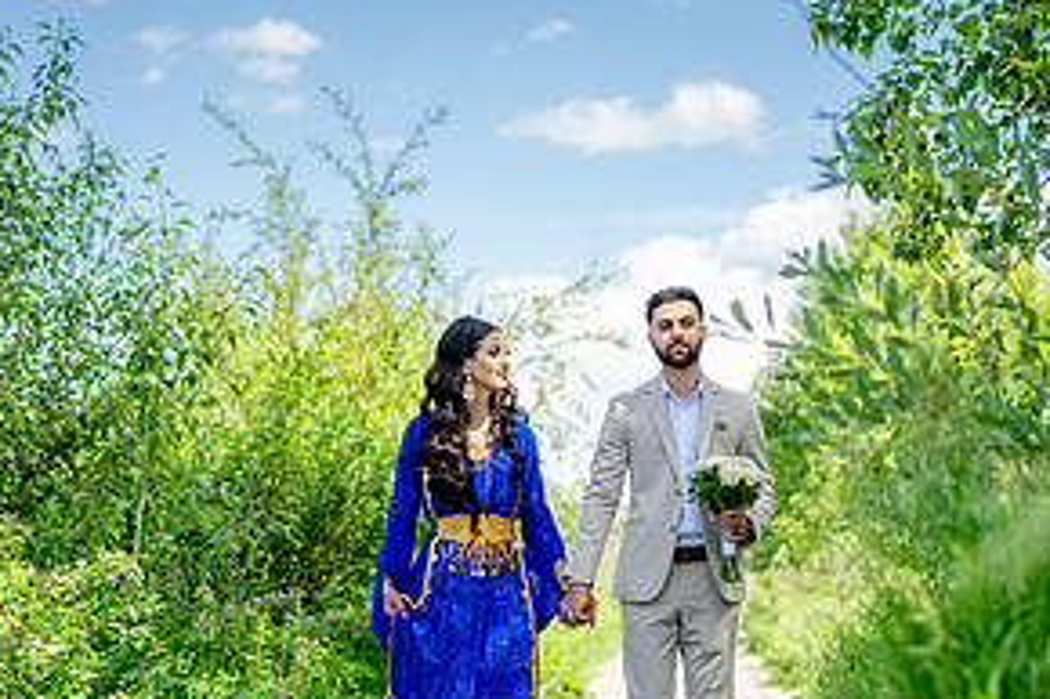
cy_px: 465
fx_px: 2040
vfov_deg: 19.4
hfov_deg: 28.8
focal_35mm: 70
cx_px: 612
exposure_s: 1/3200
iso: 125
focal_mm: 35
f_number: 1.2
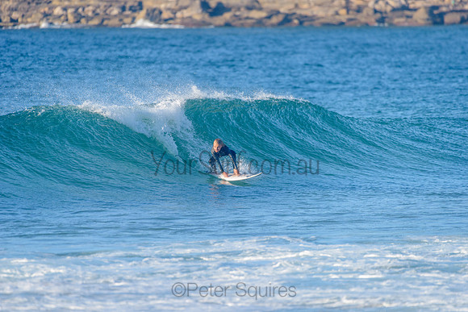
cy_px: 156
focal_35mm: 500
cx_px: 234
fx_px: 6505
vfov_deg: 2.7
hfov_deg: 4.1
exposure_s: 1/2000
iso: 400
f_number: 5.6
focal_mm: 500
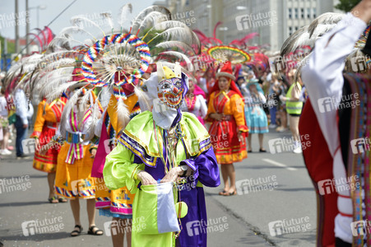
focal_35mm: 116
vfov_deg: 11.8
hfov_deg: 17.7
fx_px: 1195
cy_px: 124
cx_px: 186
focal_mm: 116
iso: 160
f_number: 6.3
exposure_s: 1/400
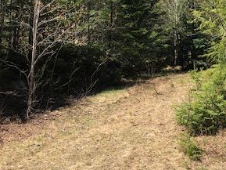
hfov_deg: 30.6
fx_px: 405
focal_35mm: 62
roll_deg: -0.9
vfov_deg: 23.6
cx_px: 174
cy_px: 57
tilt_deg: +2.0
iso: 20
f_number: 1.8
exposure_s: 1/762
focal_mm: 3.99
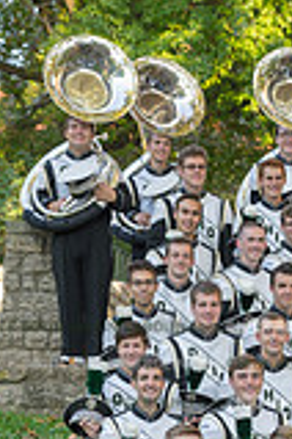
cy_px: 591
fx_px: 1788
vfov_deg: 13.4
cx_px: 350
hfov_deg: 9.2
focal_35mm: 147
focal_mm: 52
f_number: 4
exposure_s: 1/80
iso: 125
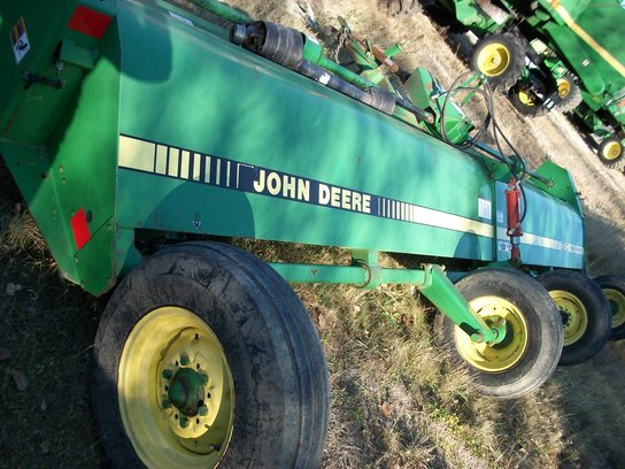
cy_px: 234
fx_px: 578
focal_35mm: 32
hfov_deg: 56.8
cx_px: 312
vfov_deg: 44.2
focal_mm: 5.7
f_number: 2.9
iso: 80
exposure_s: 1/320
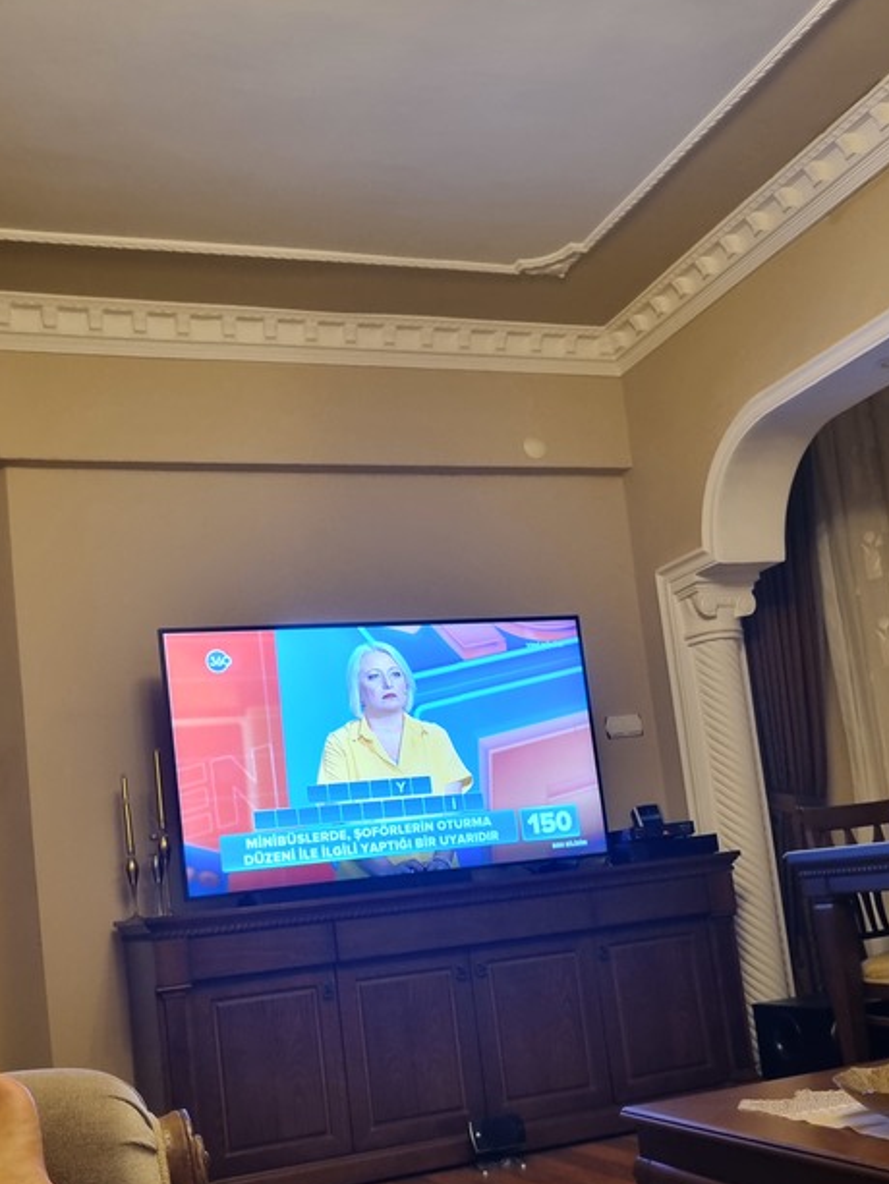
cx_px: 404
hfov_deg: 36.8
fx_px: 1335
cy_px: 740
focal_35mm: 39
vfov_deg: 47.4
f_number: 1.8
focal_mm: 5.4
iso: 320
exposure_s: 1/50
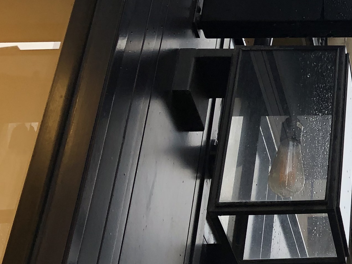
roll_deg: +5.8
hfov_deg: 19.5
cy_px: 138
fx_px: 905
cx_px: 510
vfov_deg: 16.6
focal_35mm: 89
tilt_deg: +35.4
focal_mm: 4
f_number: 1.8
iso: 25
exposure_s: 1/100
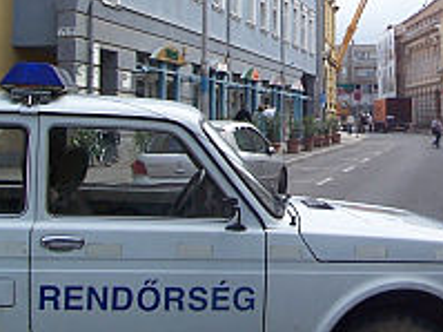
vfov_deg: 18.8
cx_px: 385
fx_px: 985
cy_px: 33
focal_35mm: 77
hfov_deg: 24.7
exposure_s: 1/250
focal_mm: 5.6
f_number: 5.6
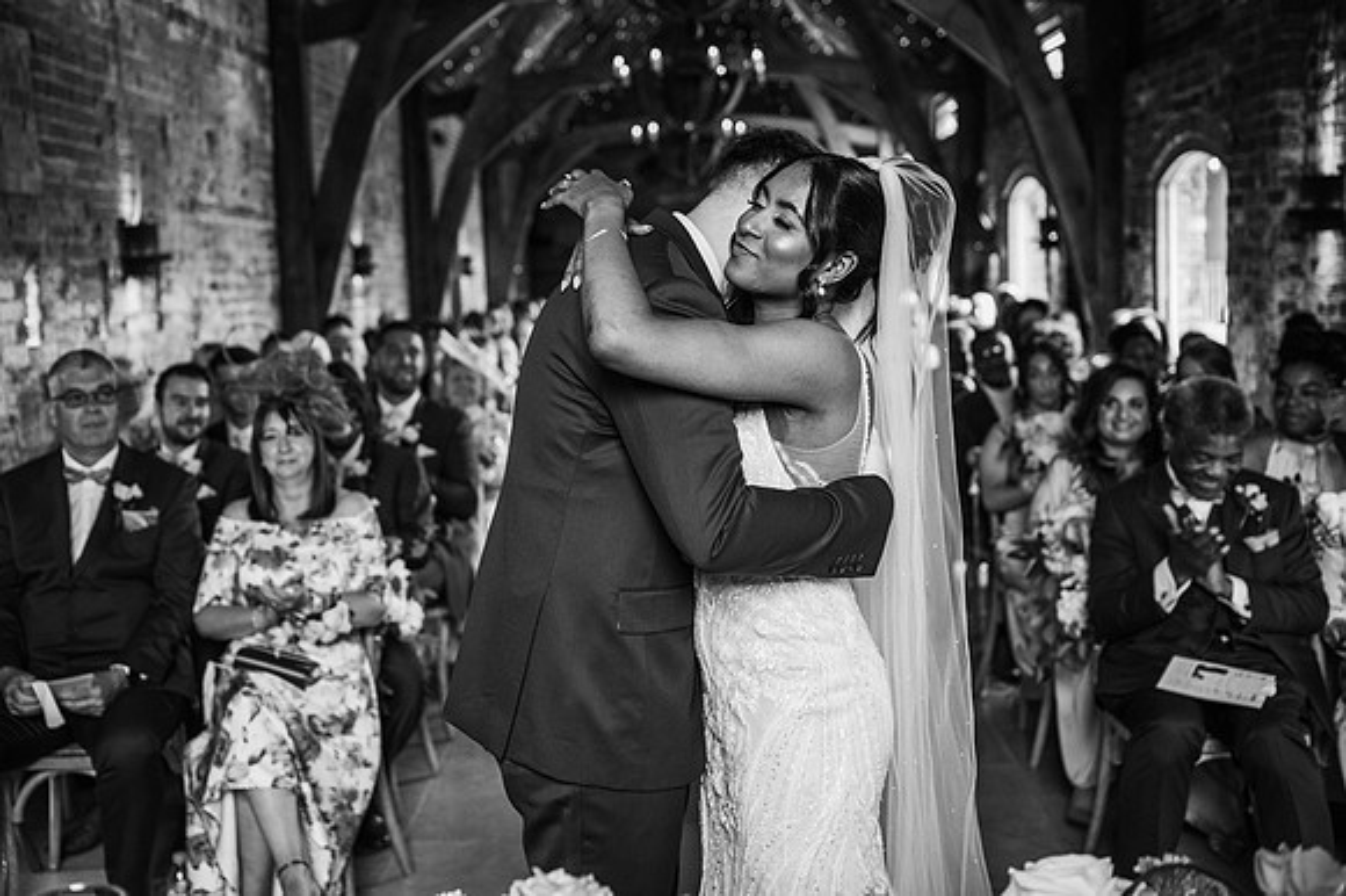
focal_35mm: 40
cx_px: 574
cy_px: 382
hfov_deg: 48.1
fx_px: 1501
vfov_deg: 33.2
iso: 720
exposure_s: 1/200
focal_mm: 35
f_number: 2.2
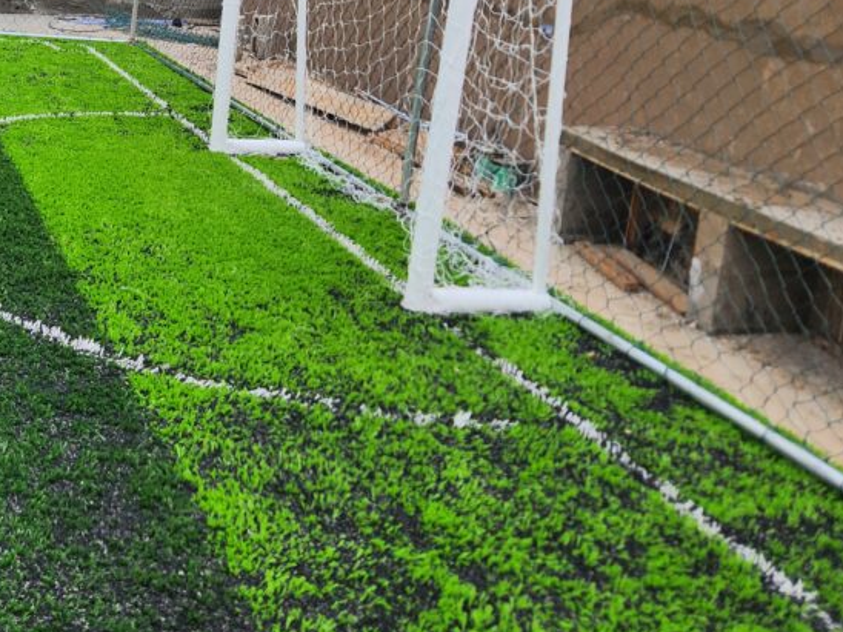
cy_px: 49
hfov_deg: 41.1
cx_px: 114
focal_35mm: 43
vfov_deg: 31.8
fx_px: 1047
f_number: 1.8
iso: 64
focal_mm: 5.4
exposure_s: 1/180
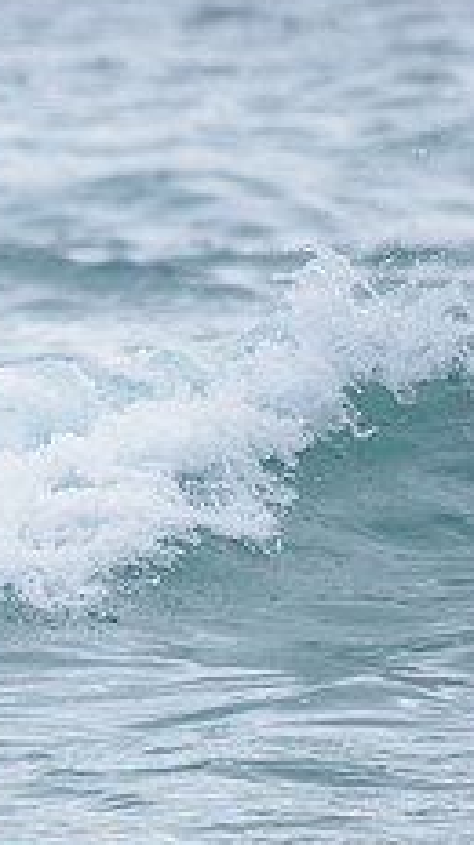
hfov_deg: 0.8
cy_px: 481
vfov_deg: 1.3
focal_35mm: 1607
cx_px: -516
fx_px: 36012
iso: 320
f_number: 5.6
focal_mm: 500
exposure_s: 1/1250
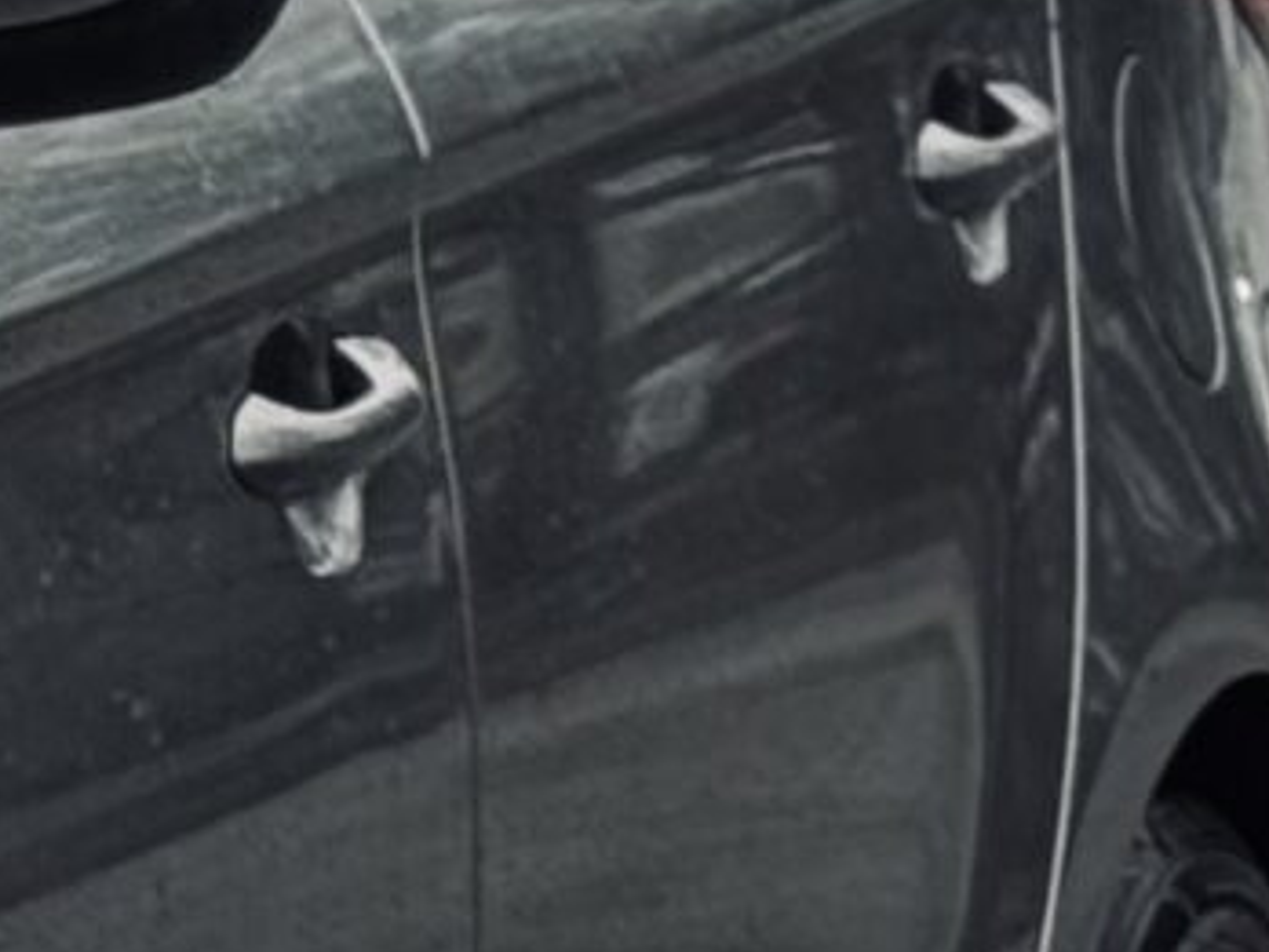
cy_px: 974
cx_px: -2615
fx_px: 12941
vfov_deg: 4.2
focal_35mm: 353
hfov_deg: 5.3
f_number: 1.78
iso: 64
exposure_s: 1/538
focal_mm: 6.76
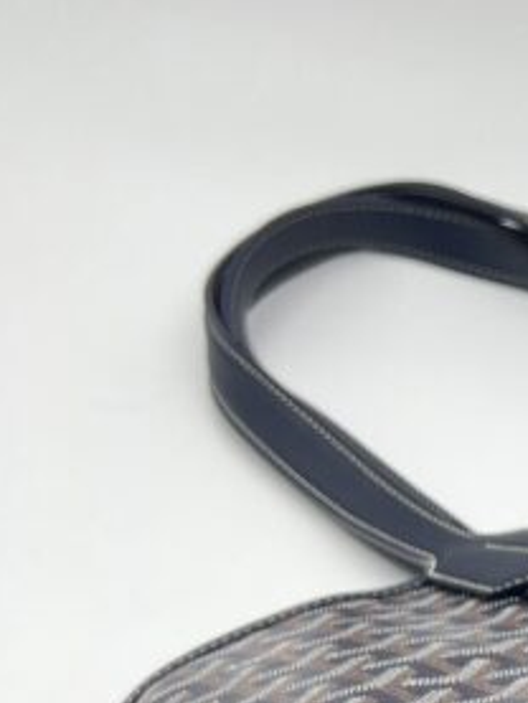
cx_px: 962
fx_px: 1951
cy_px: 751
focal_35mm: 96
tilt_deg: -40.6
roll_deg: -3.4
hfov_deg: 13.7
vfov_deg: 19.6
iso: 40
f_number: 1.5
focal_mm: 5.7
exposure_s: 1/100
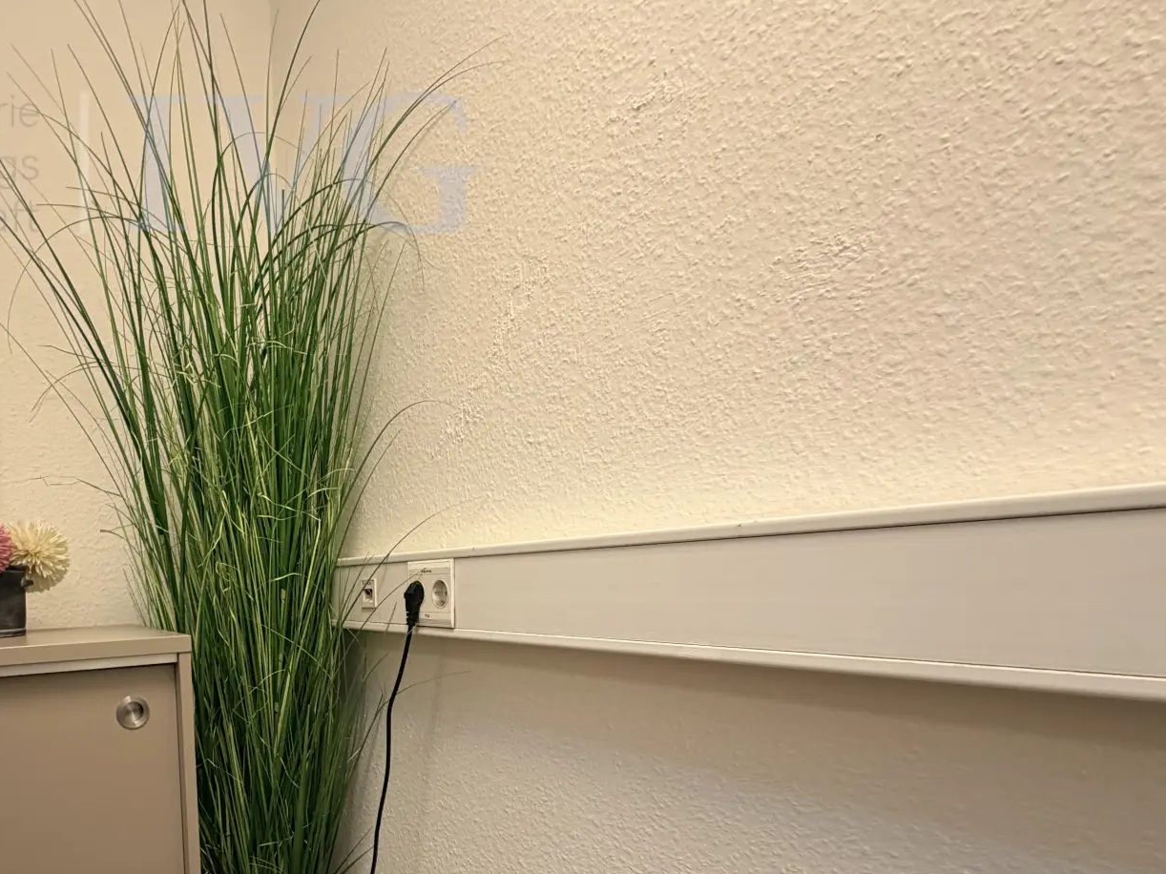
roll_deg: +5.5
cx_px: 341
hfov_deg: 72.8
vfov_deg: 58.3
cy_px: 641
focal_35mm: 22
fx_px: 741
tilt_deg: -2.4
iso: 160
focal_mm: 2.22
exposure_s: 1/100
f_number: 2.2
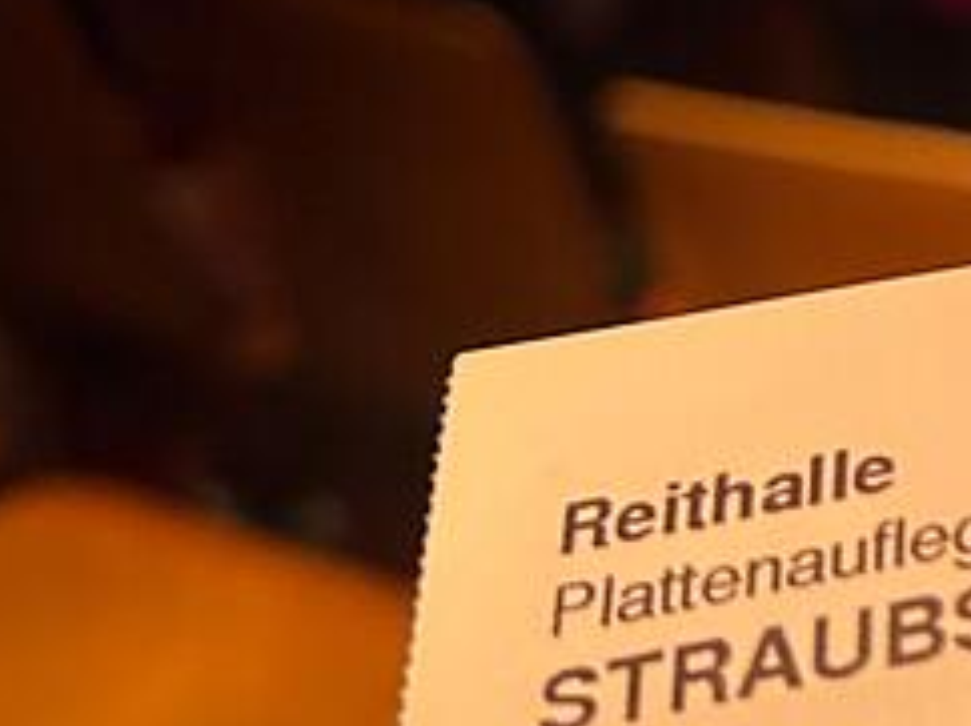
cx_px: 1521
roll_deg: -1.0
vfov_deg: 16.8
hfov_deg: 19.4
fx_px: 2410
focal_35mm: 86
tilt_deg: -17.3
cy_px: 12
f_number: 1.5
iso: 400
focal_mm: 5.7
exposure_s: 1/33
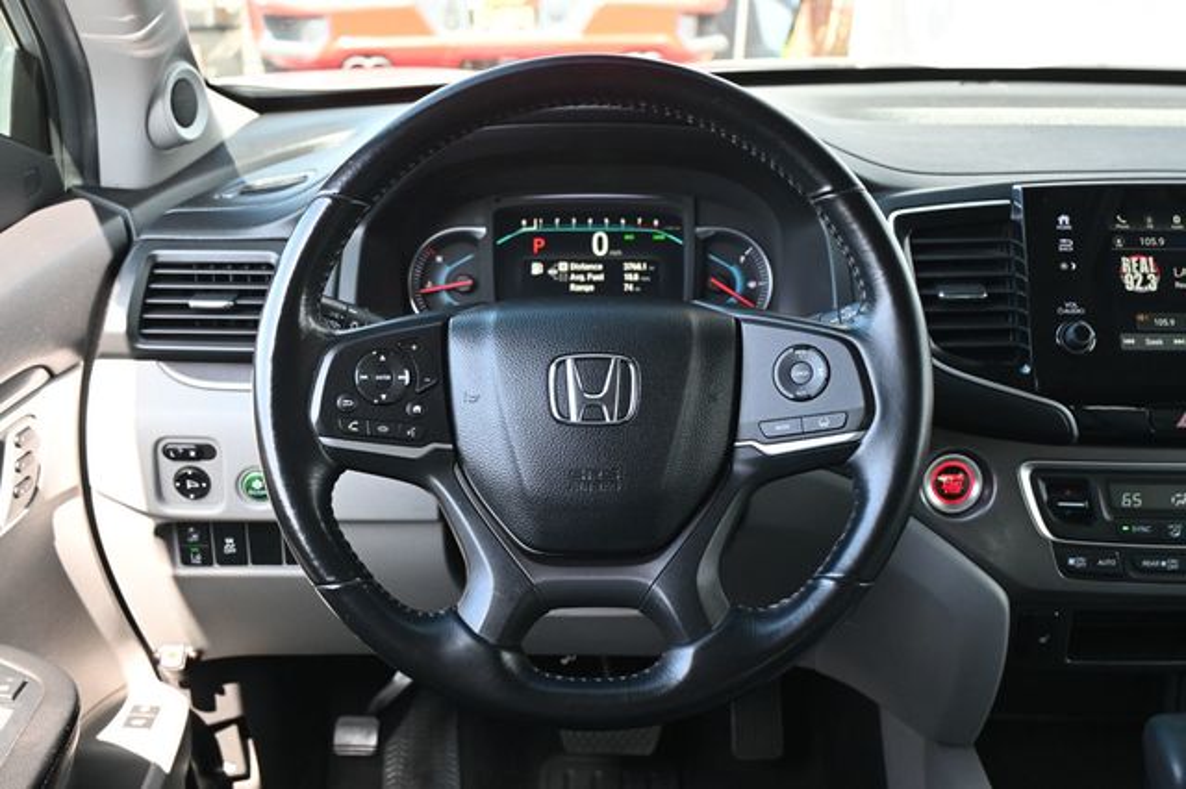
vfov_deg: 34.2
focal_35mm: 39
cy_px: 394
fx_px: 1284
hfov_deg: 49.6
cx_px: 593
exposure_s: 1/125
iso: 640
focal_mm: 26
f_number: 4.5
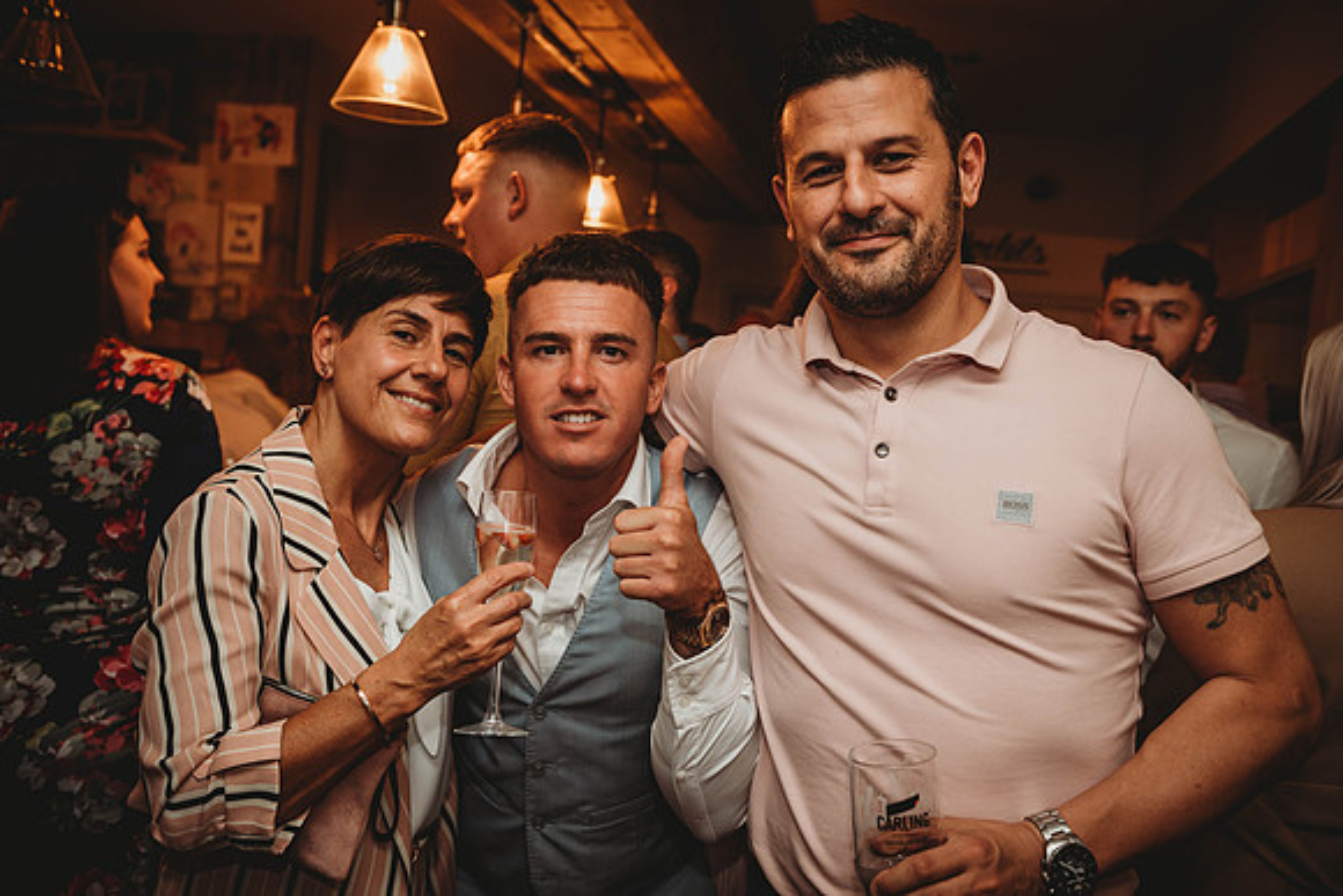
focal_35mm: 36
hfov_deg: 53.1
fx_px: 1343
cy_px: 448
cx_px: 672
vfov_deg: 36.9
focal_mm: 36
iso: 400
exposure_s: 1/80
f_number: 4
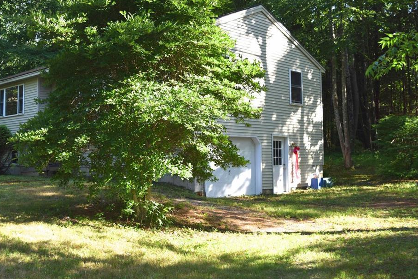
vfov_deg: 30.5
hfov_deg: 44.5
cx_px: 192
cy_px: 123
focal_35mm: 44
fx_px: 511
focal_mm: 26
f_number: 5
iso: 140
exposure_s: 1/200
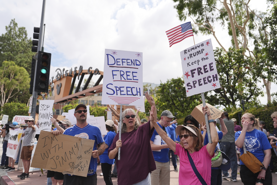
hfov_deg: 71.5
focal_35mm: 25
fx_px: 192
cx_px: 138
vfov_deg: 51.3
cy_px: 92
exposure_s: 1/12800
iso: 500
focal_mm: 25
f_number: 2.8
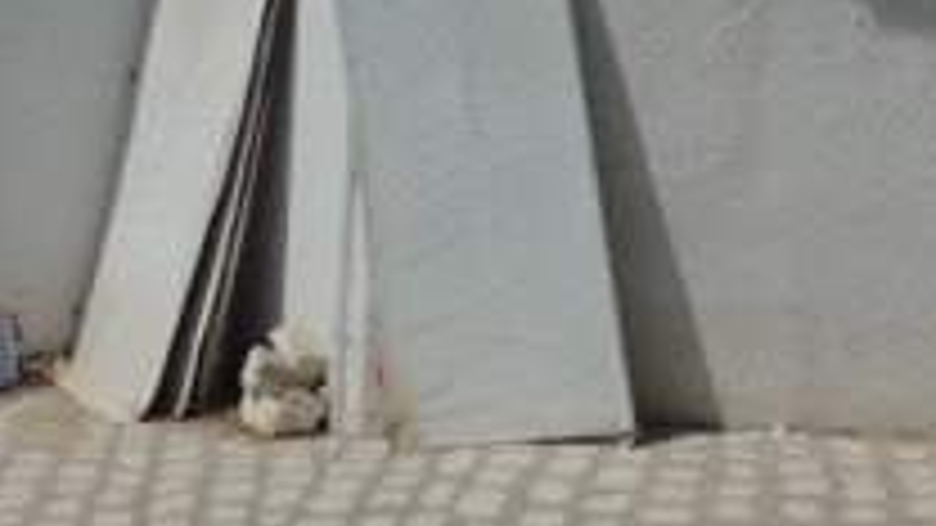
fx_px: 2159
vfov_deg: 12.9
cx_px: 202
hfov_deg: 24.1
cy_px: -333
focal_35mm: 87
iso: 64
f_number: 8
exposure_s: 1/400
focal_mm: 4.6
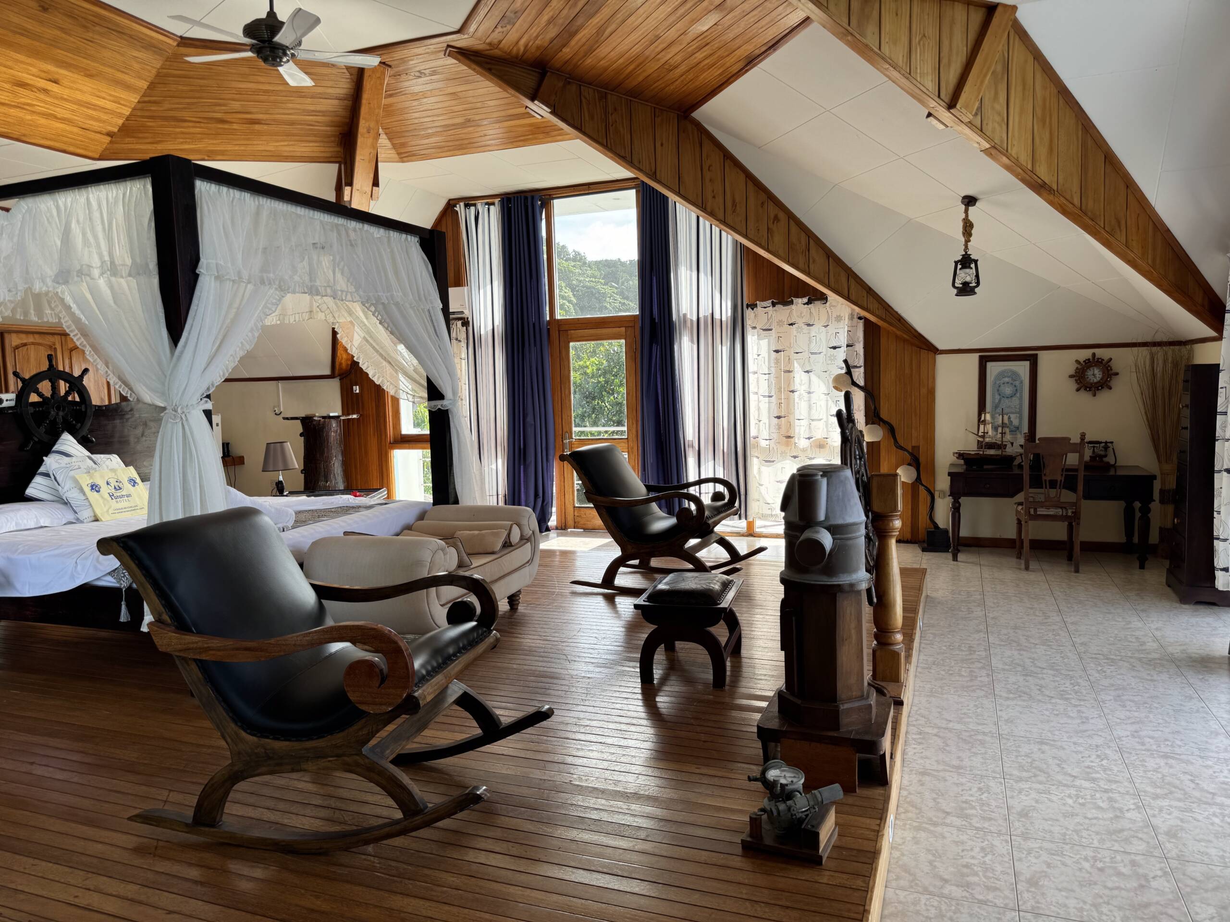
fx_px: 853
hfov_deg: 71.6
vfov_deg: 56.8
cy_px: 461
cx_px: 615
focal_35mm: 24
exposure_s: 1/460
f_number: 1.78
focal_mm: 6.76
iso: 80
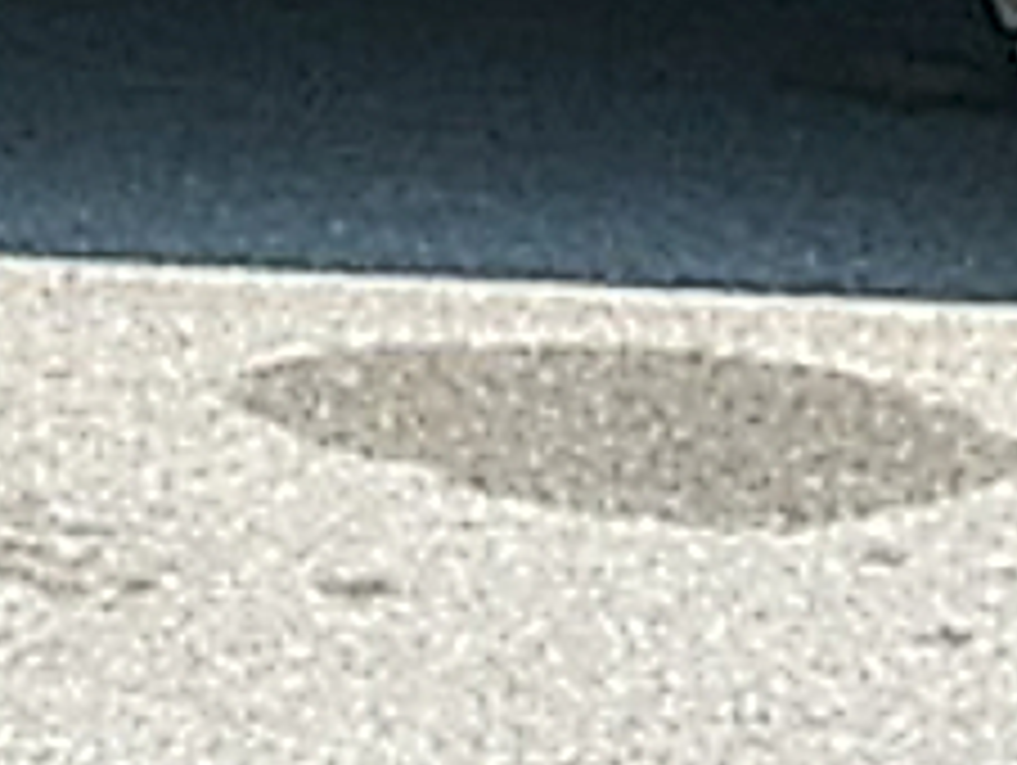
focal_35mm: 205
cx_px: -117
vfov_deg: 6.5
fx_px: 6029
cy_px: -1611
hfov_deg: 9.5
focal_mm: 3
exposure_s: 1/855
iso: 25
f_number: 1.8
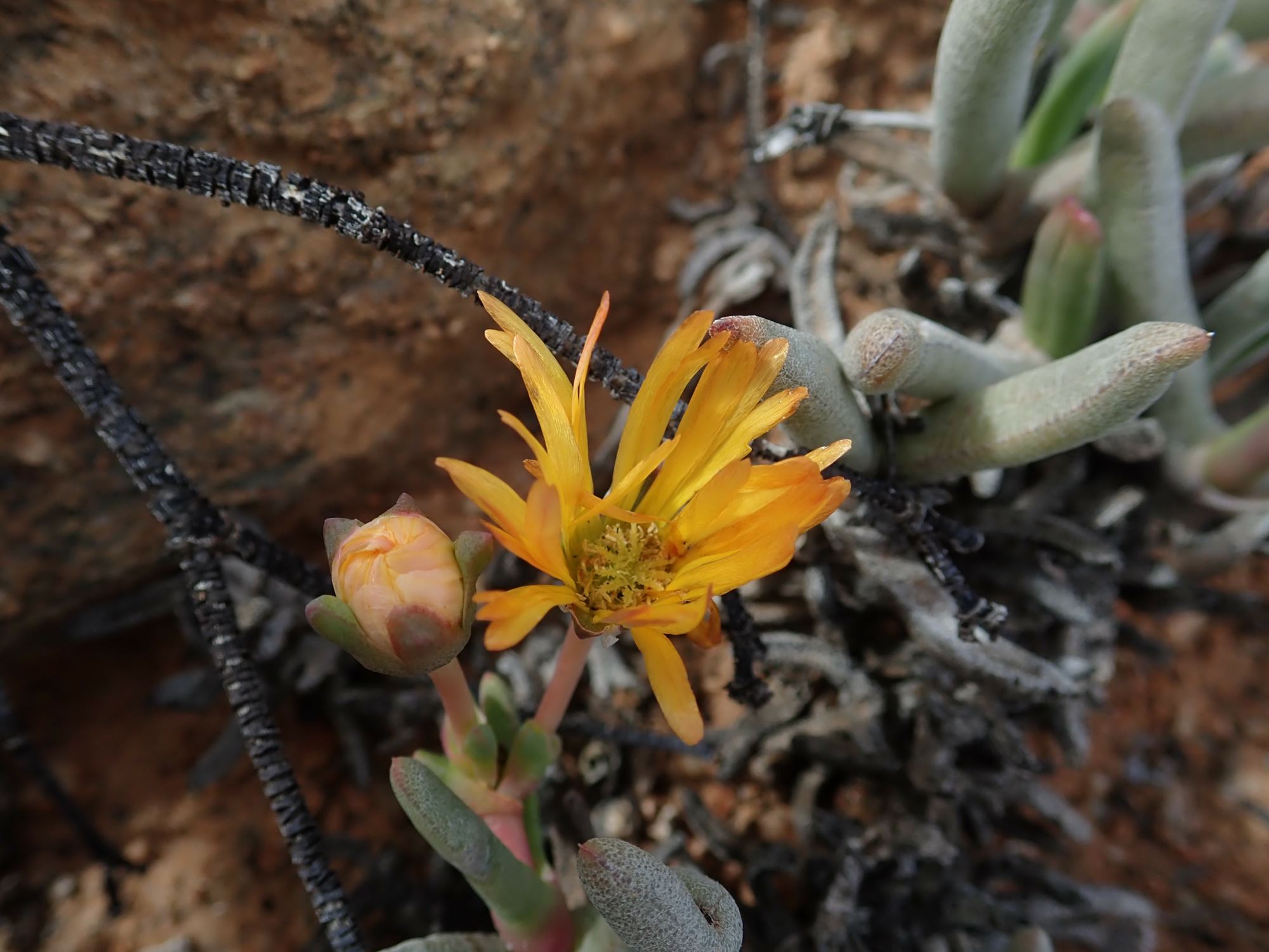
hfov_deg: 60.0
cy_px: 476
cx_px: 634
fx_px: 1100
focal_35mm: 30
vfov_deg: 46.8
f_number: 3.2
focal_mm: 5.5
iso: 100
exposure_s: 1/400
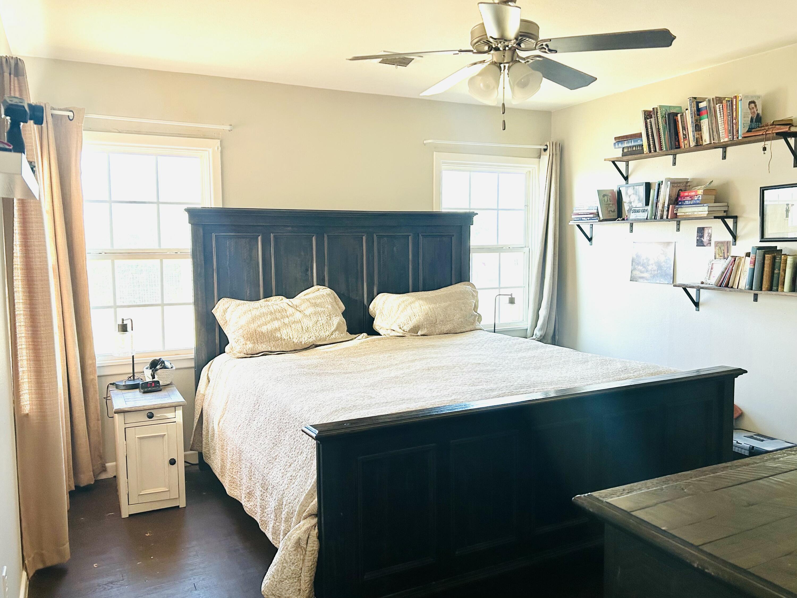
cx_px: 398
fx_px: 599
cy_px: 299
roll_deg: +2.2
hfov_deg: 67.3
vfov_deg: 53.1
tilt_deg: -4.8
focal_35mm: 26
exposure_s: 1/121
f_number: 1.5
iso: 125
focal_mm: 5.7
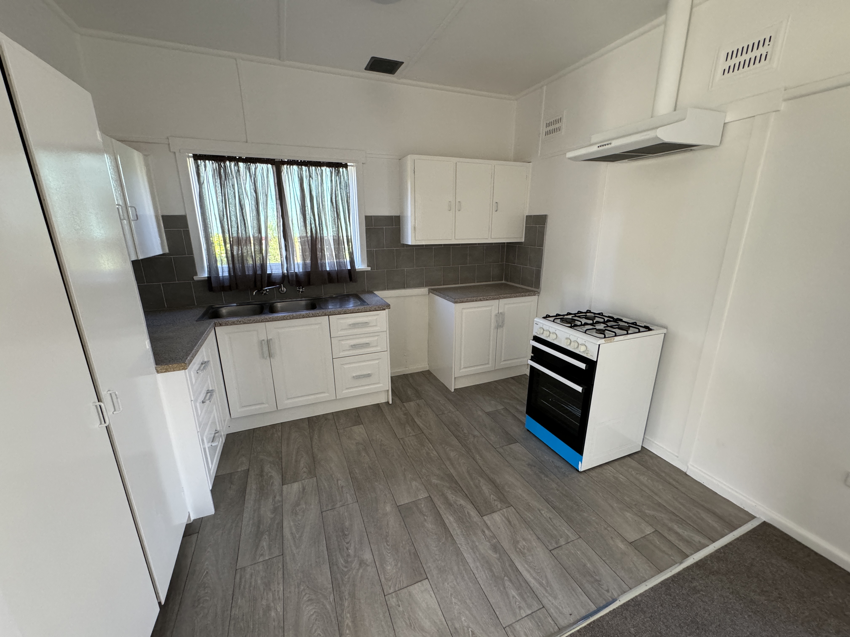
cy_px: 318
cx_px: 425
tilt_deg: -14.9
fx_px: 344
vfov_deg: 85.7
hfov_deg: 102.1
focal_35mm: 14
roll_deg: +0.6
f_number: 2.2
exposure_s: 1/88
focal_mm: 2.22
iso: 320
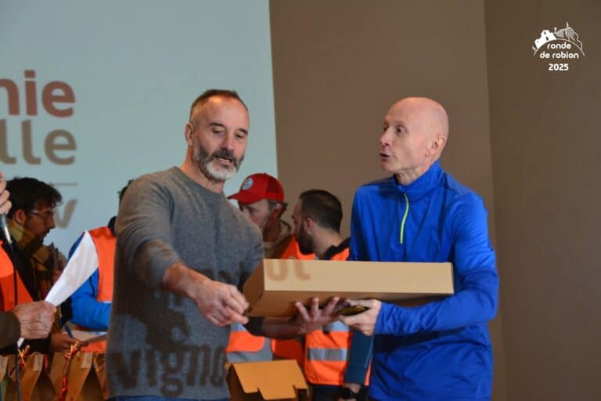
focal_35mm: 102
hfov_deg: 20.0
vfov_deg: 13.4
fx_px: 1703
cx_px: 300
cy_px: 200
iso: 800
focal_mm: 68
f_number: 5.3
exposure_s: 1/50
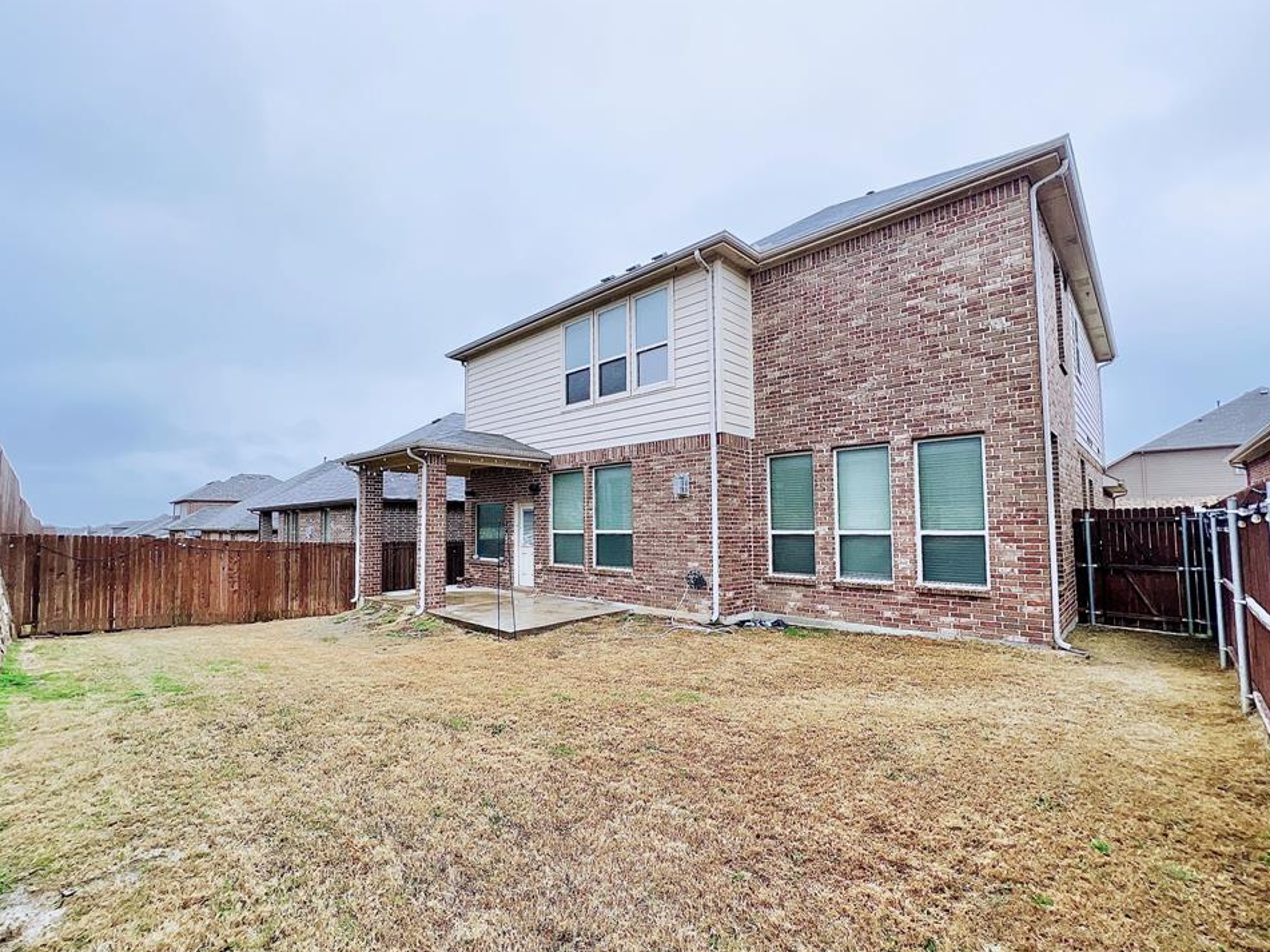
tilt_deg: +2.3
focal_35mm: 14
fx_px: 514
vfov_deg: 85.6
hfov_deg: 102.0
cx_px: 616
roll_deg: +1.0
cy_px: 494
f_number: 1.8
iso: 32
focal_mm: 1.57
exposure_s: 1/219
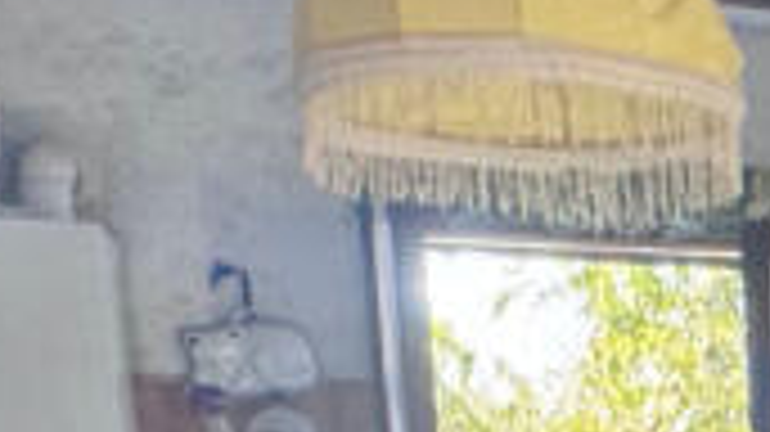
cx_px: 1218
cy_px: 814
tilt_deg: -8.5
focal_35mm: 88
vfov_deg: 12.4
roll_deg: +0.8
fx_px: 1796
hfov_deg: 20.1
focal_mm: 2.22
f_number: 2.2
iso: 500
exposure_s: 1/60
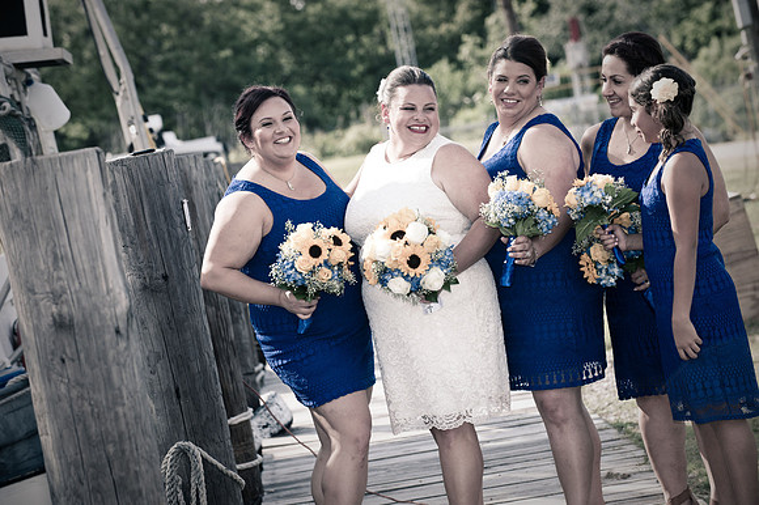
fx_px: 2950
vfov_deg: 9.8
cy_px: 252
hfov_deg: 14.7
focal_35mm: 140
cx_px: 380
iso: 100
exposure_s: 1/250
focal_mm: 140
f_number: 5.6
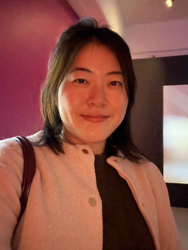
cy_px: 125
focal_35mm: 30
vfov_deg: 60.0
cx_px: 94
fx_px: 217
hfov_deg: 46.8
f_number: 1.9
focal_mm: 2.71
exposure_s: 1/15
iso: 4000
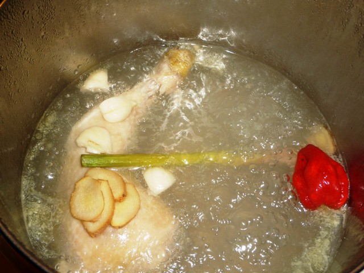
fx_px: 505
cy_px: 136
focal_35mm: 48
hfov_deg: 39.7
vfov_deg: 30.3
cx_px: 182
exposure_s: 1/30
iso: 100
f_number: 4.2
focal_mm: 8
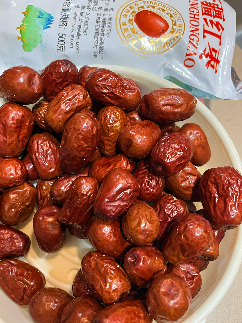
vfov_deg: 67.3
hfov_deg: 53.1
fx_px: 242
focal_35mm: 26
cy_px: 162
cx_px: 121
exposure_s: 1/60
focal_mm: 5.1
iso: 500
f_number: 1.6
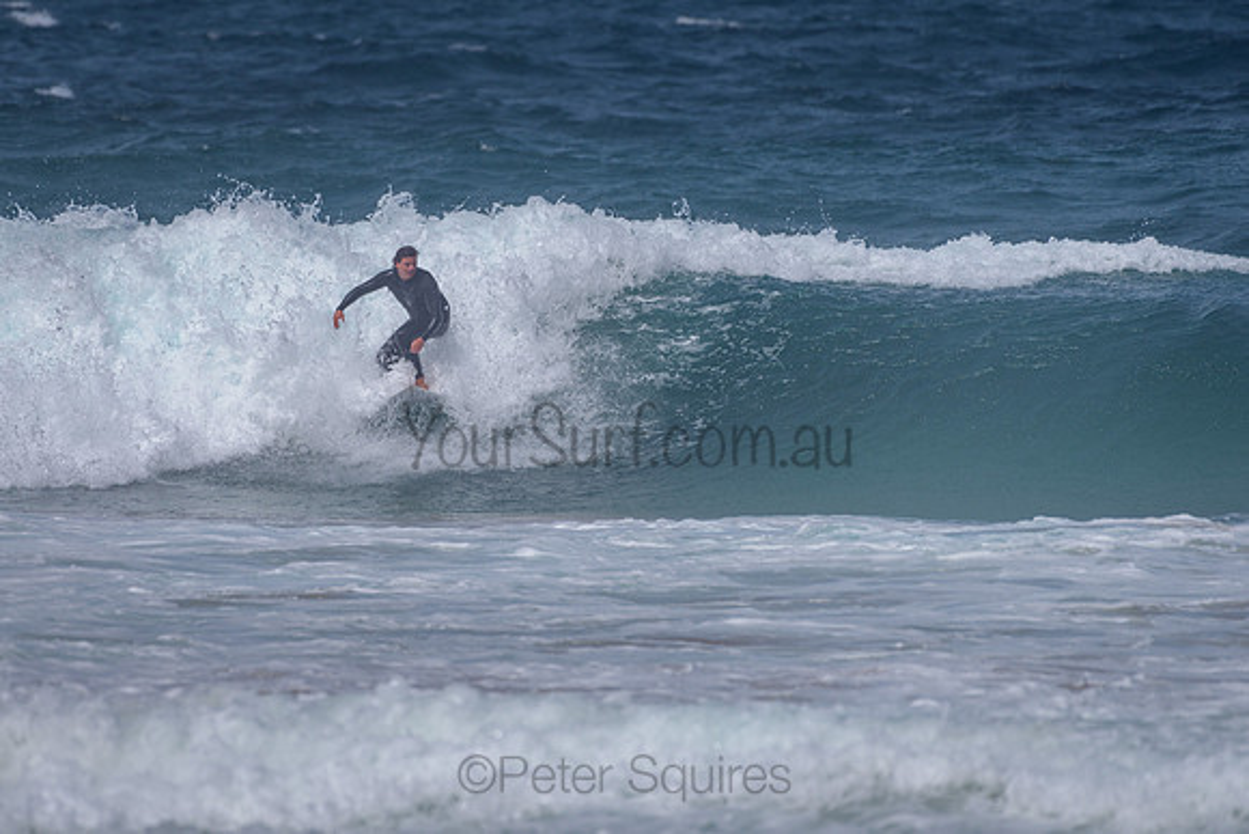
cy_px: 357
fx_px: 21284
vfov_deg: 2.2
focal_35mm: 613
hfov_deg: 3.4
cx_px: 511
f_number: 5.6
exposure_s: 1/2000
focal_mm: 500
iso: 72
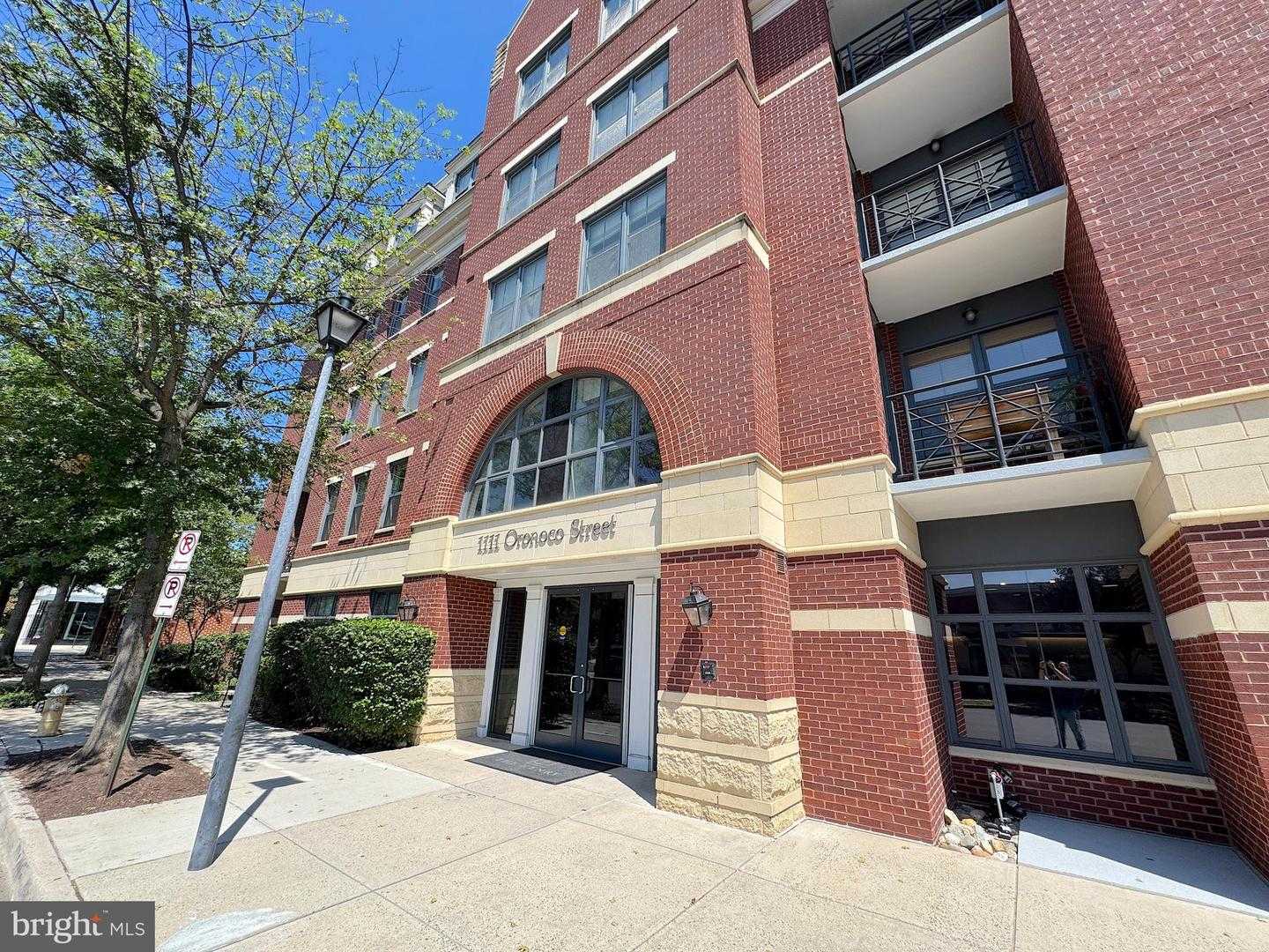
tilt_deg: +17.2
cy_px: 476
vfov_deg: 85.7
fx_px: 513
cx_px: 634
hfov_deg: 102.1
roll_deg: -2.2
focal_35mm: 14
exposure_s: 1/1346
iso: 50
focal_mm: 2.22
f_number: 2.2
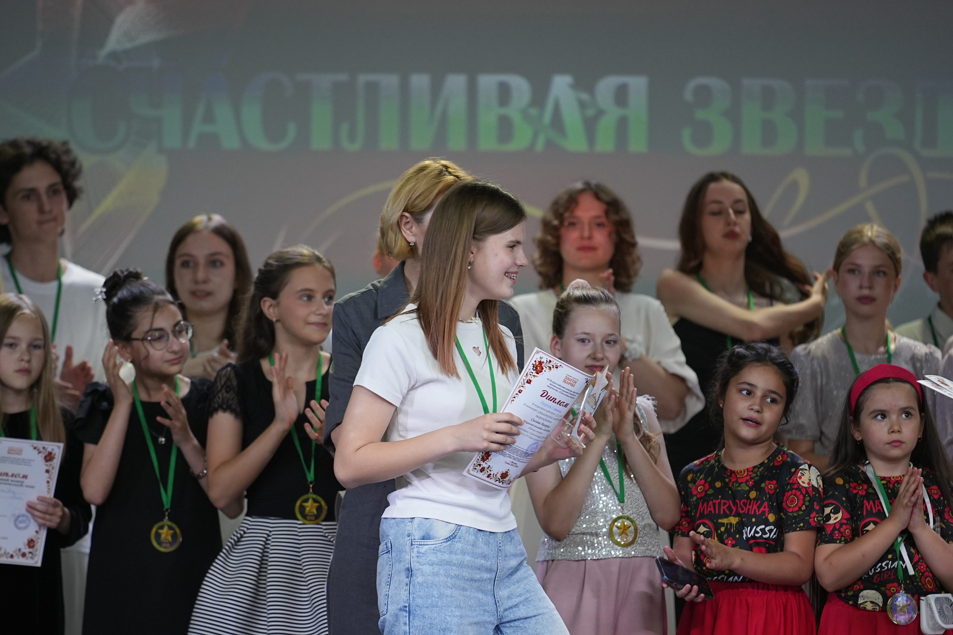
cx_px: 476
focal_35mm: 300
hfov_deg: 6.9
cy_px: 318
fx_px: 7942
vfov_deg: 4.6
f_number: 2.8
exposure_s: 1/250
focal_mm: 200
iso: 1000
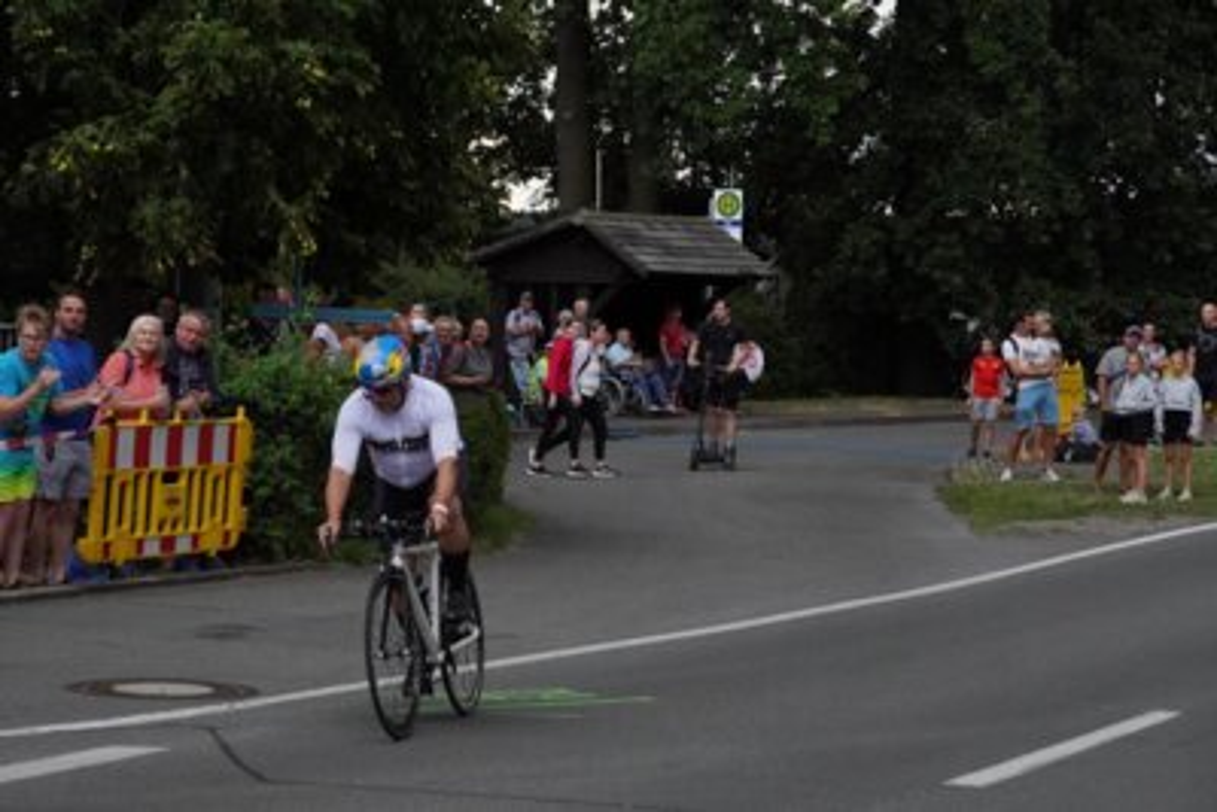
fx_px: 3804
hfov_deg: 18.2
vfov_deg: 12.2
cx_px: 608
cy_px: 406
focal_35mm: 112
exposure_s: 1/1000
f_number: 6.3
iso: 2000
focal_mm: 75
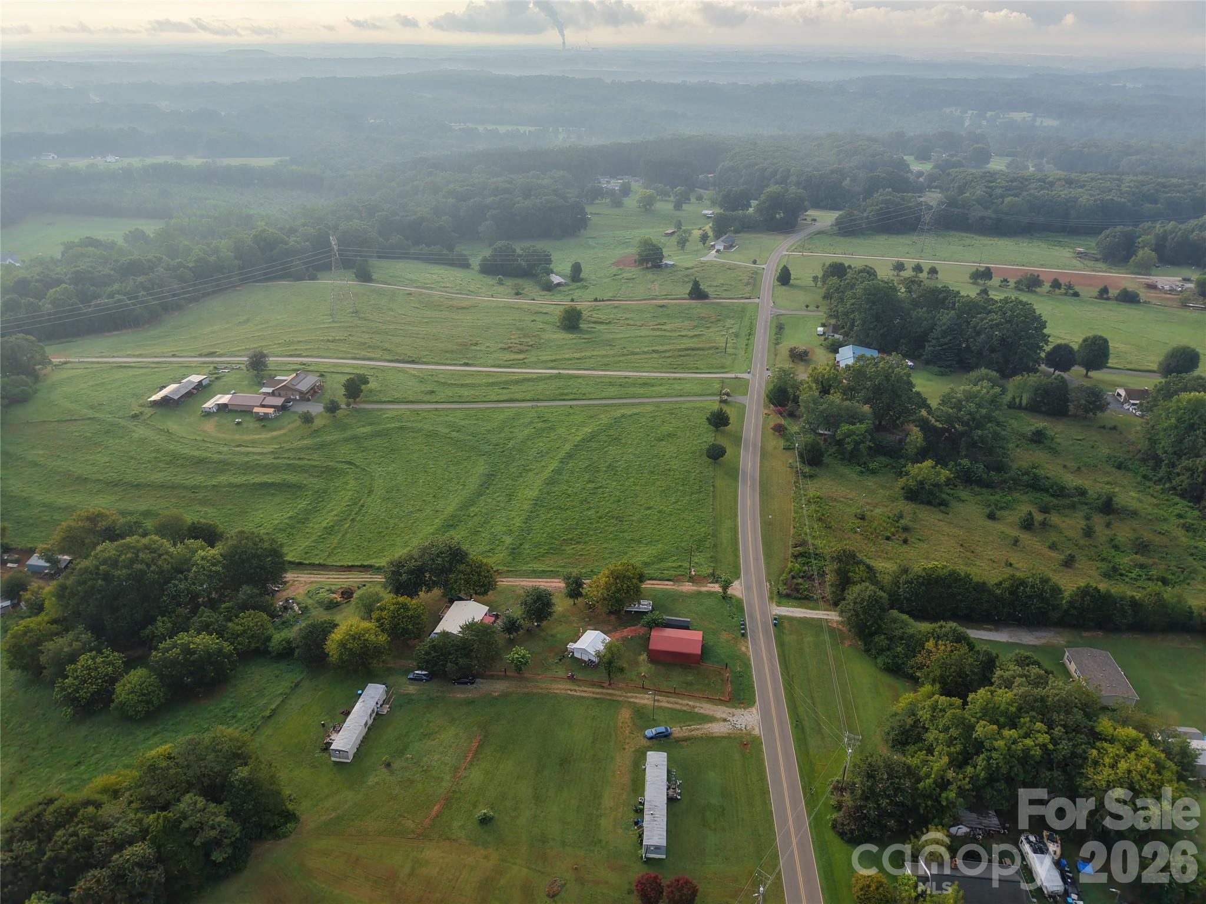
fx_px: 836
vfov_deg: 56.8
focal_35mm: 24
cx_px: 603
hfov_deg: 71.6
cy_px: 452
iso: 100
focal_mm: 8.67
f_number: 1.8
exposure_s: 1/640
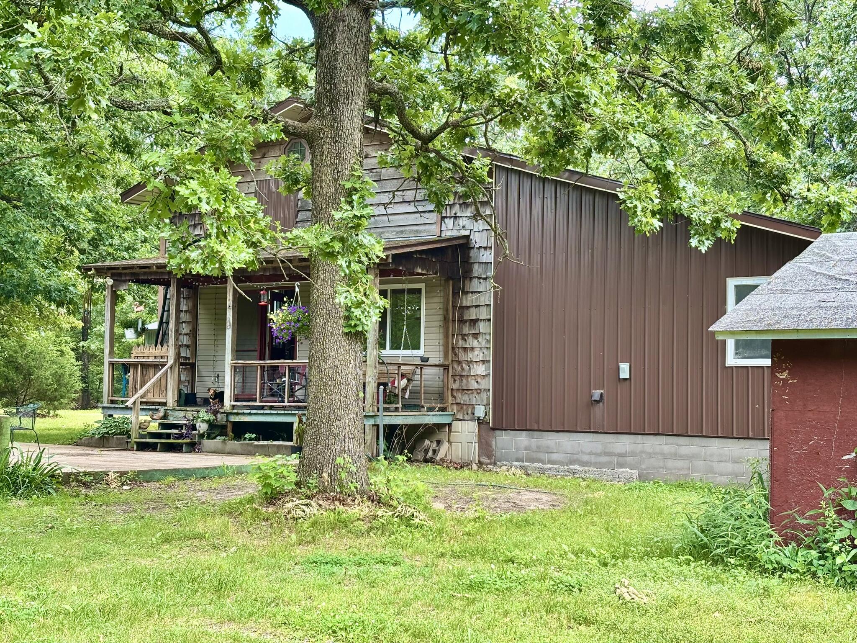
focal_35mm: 52
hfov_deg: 36.8
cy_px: 322
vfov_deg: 28.0
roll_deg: -0.9
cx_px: 428
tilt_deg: +2.8
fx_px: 1287
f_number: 1.6
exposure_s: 1/175
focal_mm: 5.96
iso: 32
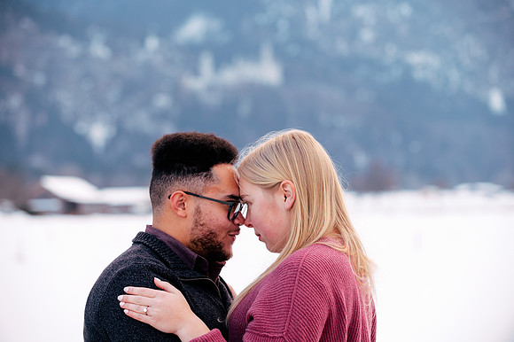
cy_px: 171
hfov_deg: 17.7
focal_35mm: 116
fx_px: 1655
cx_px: 257
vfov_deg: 11.8
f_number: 4.5
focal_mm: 116
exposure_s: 1/320
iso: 250
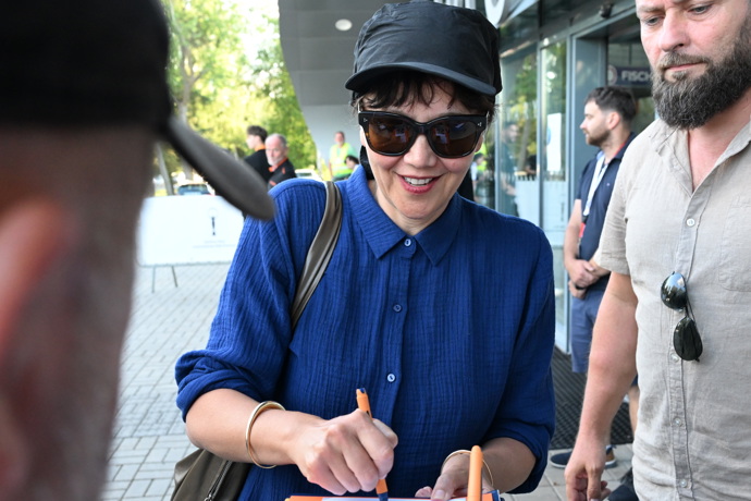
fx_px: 751
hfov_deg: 53.1
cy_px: 250
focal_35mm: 36
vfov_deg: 36.9
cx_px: 376
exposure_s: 1/500
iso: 2500
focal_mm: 24
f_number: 5
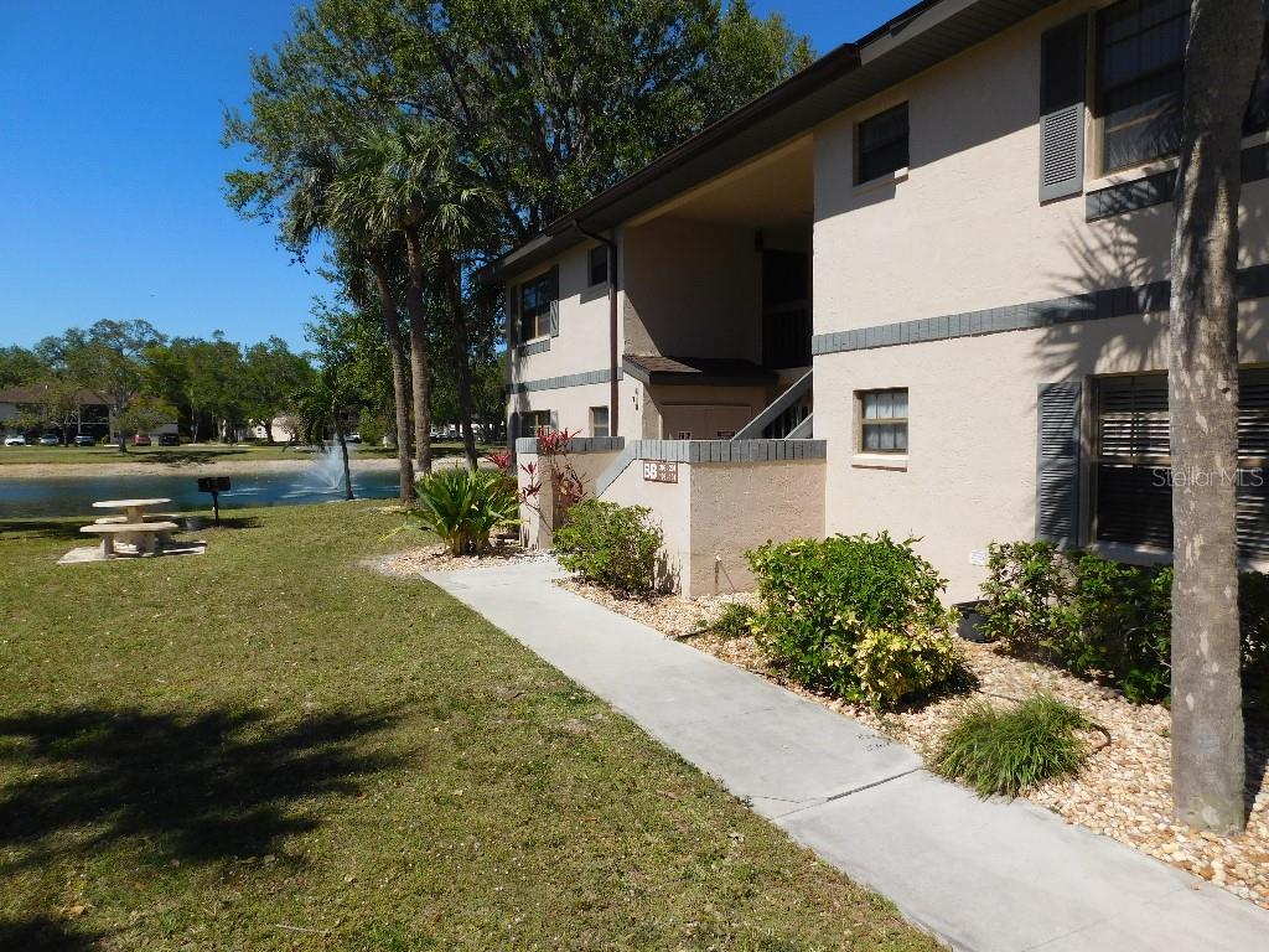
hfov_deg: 73.9
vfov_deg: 58.9
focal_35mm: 23
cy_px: 476
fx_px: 843
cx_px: 634
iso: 125
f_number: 6
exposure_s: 1/640
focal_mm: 4
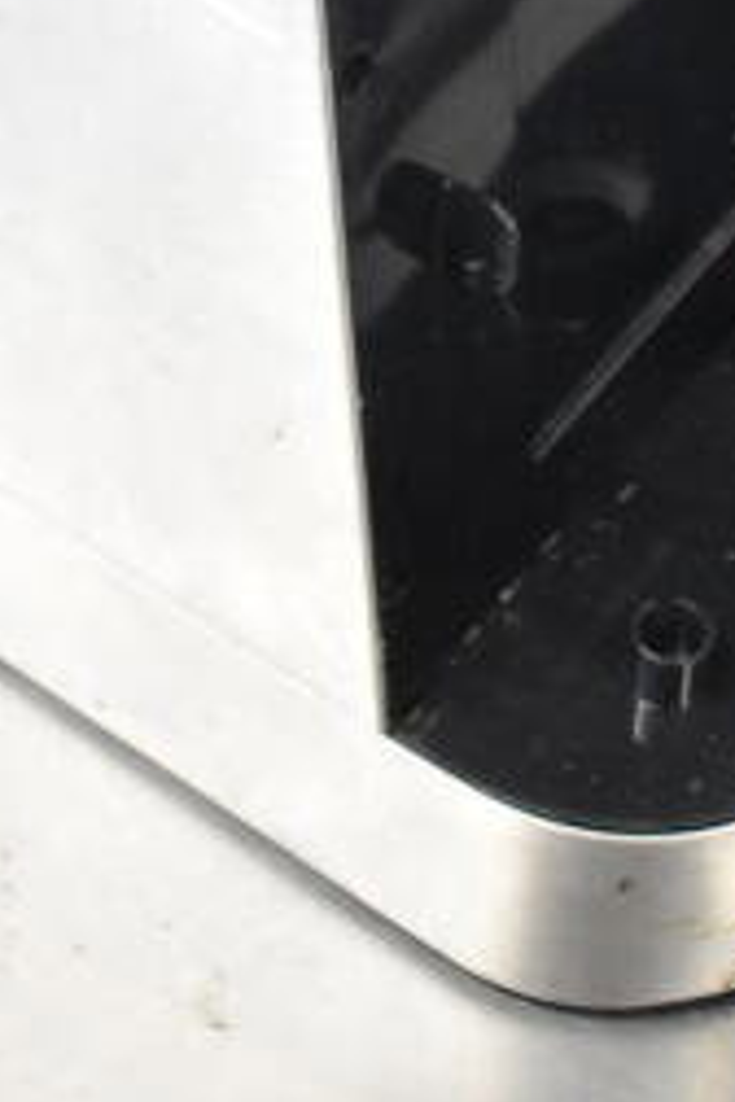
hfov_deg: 12.6
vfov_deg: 17.3
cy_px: -450
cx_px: 315
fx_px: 3338
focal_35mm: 109
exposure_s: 1/30
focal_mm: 20
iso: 1800
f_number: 3.5
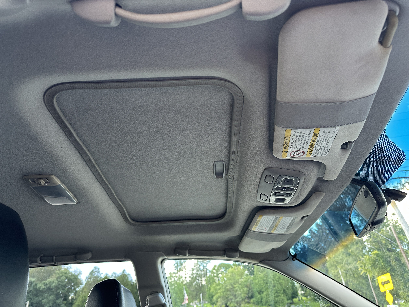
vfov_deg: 56.8
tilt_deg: +35.0
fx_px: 284
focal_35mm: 24
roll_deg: +6.5
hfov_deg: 71.6
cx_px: 204
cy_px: 154
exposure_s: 1/121
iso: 200
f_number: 1.78
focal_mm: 6.86
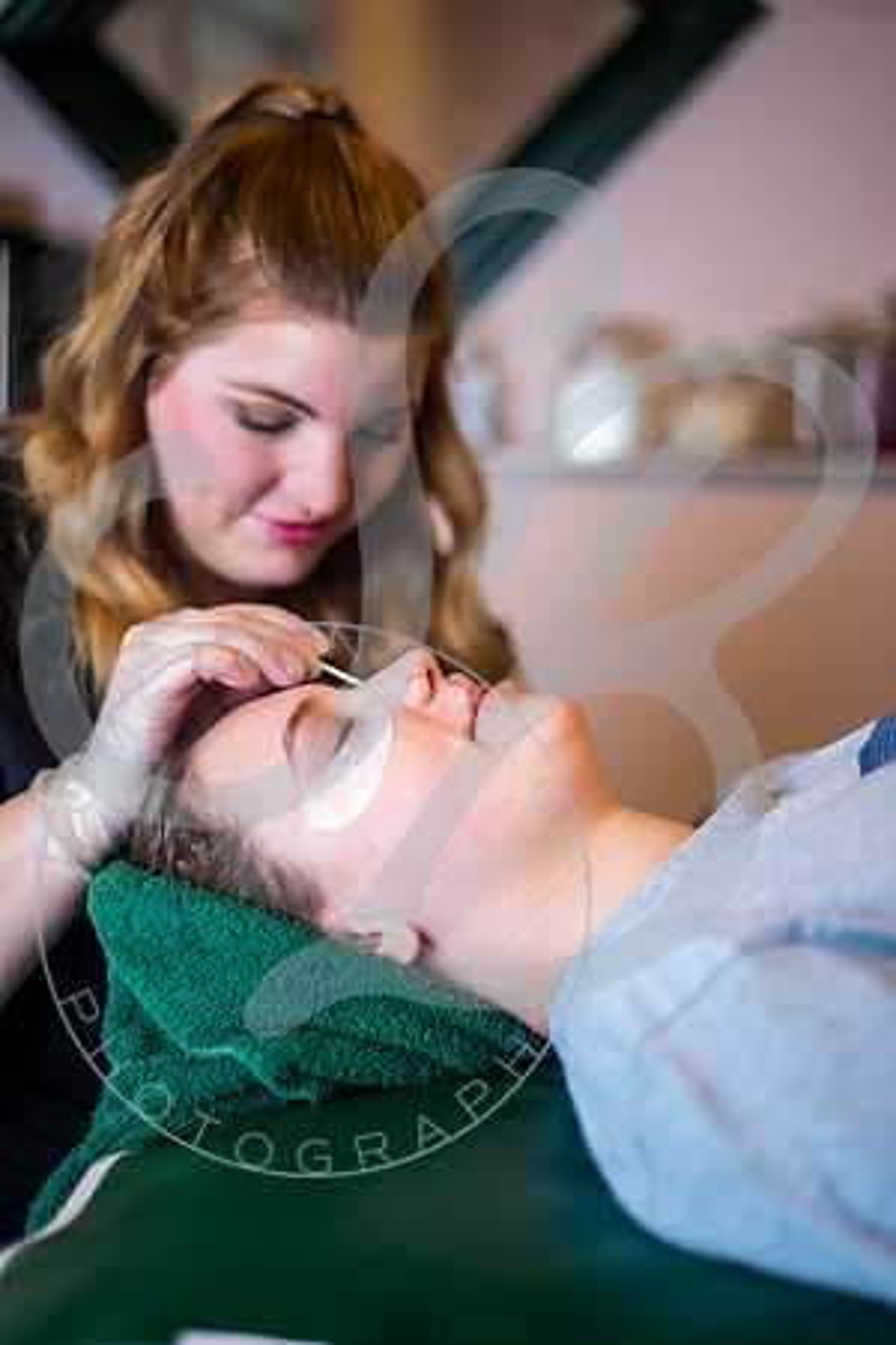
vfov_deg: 39.6
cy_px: 672
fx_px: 1867
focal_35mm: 50
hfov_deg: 27.0
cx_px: 448
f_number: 1.8
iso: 200
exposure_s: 1/125
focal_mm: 50
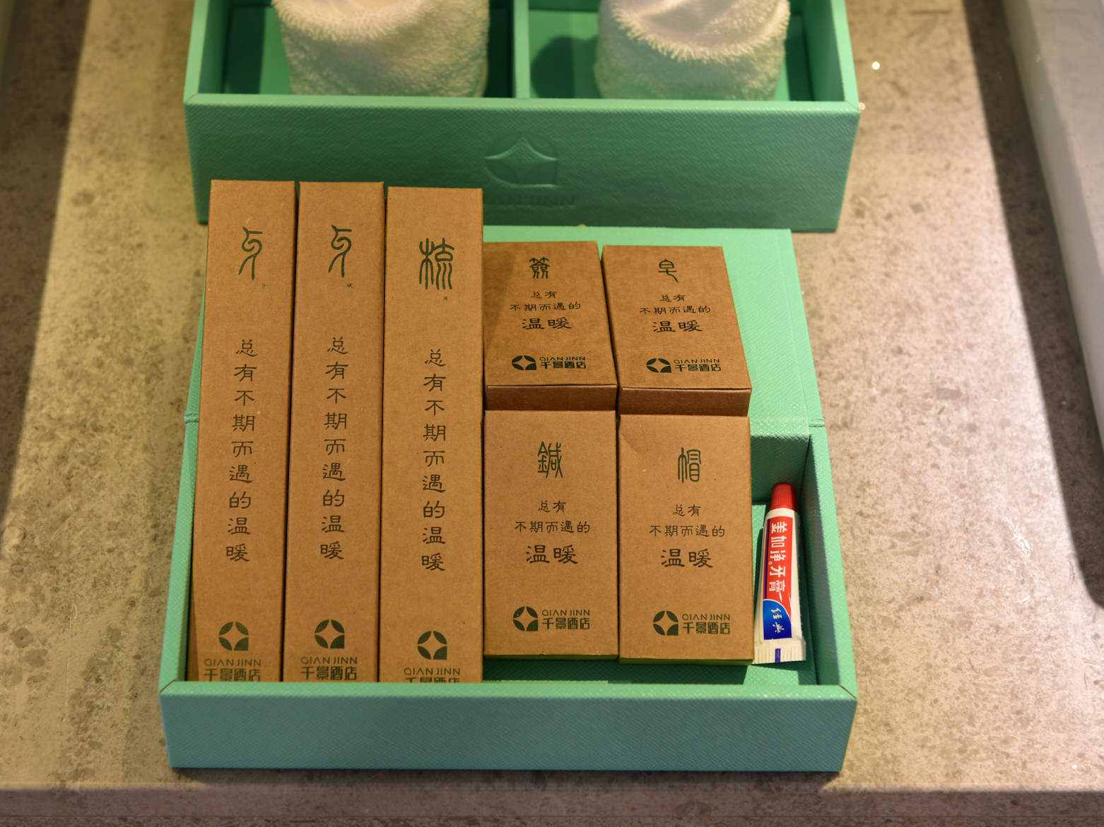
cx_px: 487
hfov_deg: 25.6
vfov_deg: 19.4
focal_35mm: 76
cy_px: 415
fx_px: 2423
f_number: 8
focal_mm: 70
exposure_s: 1.6
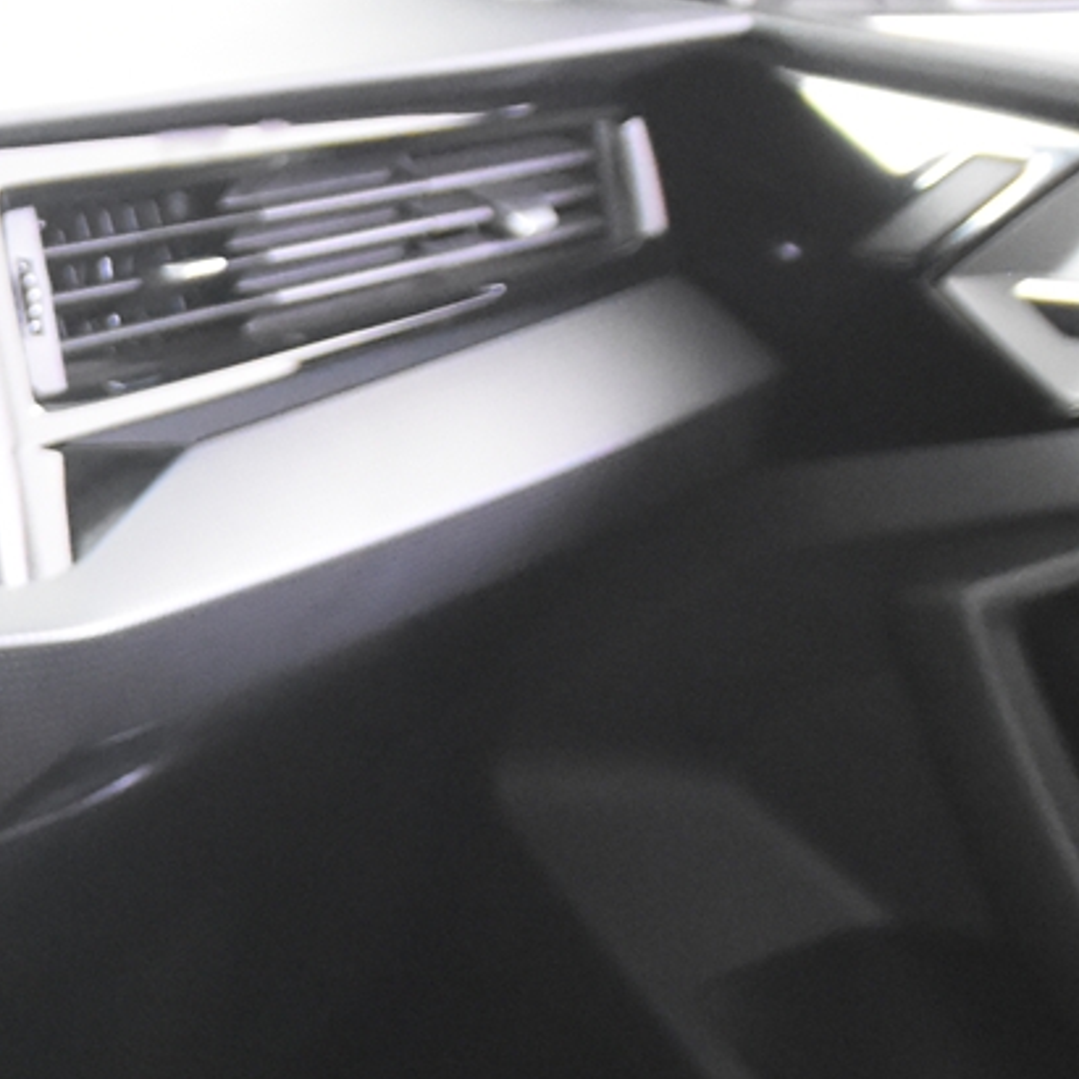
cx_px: -953
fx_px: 4197
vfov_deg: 14.3
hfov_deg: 13.0
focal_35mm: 119
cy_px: 1234
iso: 3600
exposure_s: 1/30
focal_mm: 20
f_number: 2.8
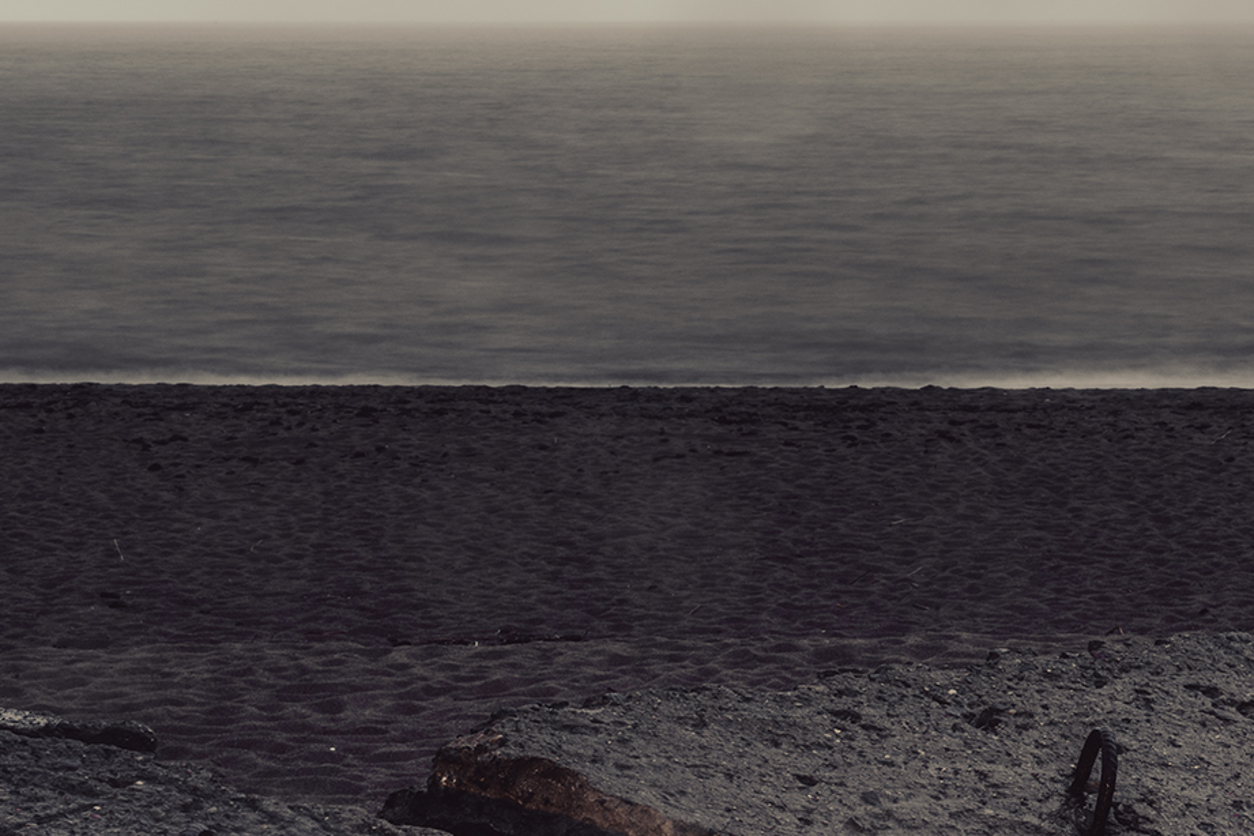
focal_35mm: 99
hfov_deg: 20.0
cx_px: 1231
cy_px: 516
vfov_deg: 13.8
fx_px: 3448
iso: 50
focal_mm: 38
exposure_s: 4
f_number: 16
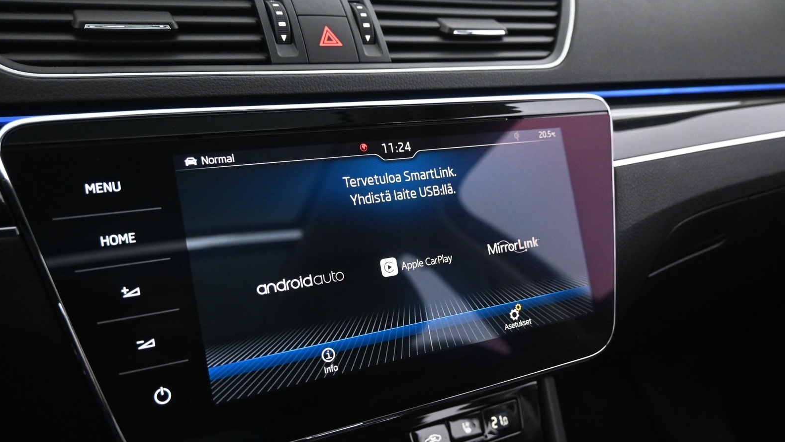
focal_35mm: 31
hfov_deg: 62.2
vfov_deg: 37.4
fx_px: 651
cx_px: 394
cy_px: 250
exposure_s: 1/50
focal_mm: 19.5
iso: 3200
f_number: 3.8
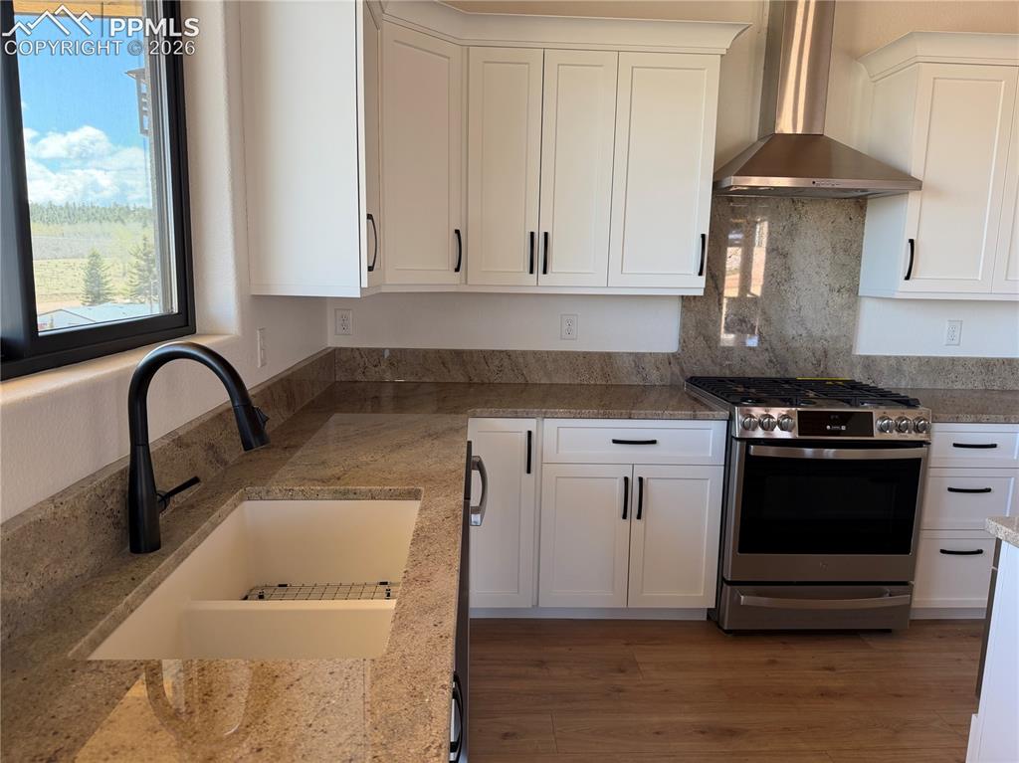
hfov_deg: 71.6
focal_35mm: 24
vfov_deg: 56.8
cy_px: 382
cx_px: 510
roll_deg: -0.9
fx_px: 706
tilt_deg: -8.7
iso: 125
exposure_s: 1/170
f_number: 1.78
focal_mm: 6.76
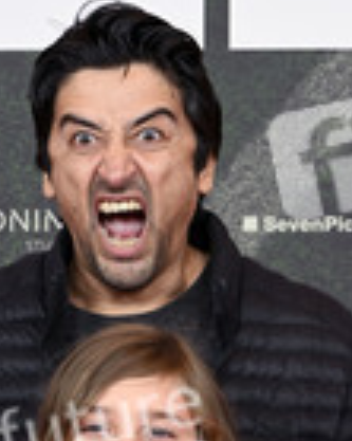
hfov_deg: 7.6
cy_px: 622
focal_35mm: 203
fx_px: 2646
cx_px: 143
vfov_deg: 9.3
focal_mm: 75
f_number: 6.3
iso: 1000
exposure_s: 1/200
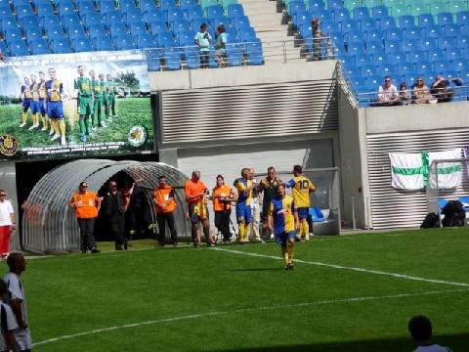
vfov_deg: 5.3
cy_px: 176
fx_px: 3794
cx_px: 234
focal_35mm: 280
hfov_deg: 7.1
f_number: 4.9
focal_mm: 47
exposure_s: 1/800
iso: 100
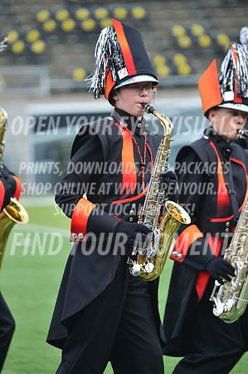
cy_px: 187
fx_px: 3107
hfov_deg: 4.6
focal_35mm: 300
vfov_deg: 6.9
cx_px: 124
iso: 200
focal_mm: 300
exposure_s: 1/500
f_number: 5.6
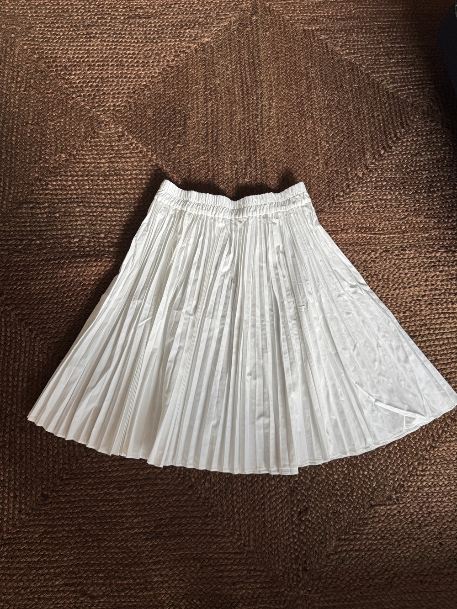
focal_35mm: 24
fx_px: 422
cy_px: 304
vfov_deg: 71.6
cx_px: 228
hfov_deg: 56.8
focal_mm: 6.76
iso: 125
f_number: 1.78
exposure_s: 1/121
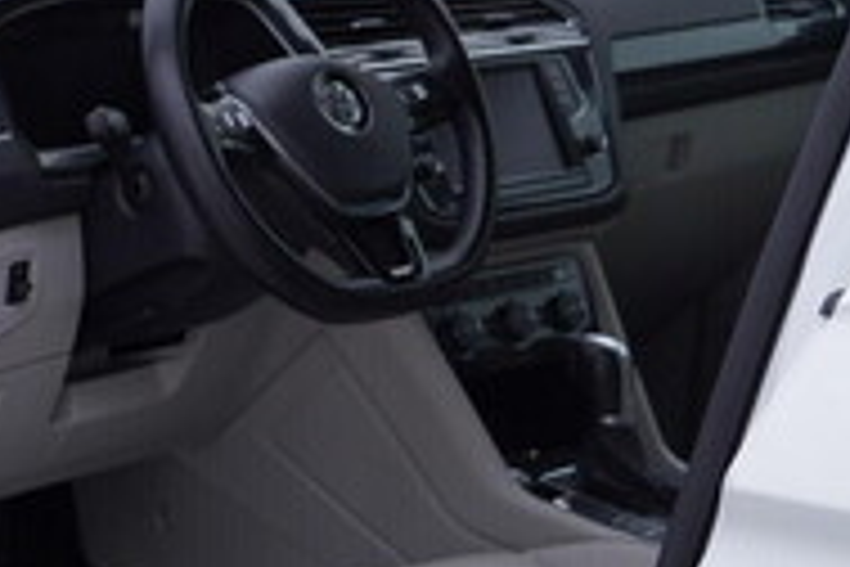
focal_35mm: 105
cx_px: -166
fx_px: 2479
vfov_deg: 13.0
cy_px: 331
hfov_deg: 18.5
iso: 125
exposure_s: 1/80
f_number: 4
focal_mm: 24
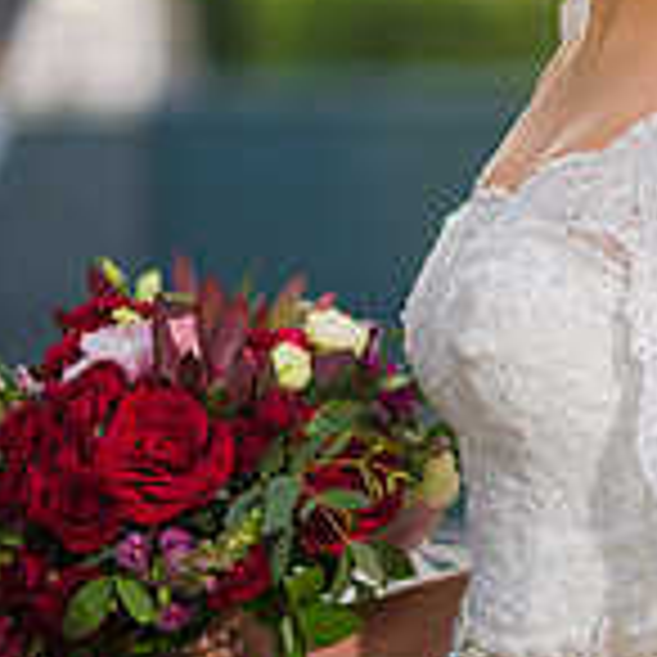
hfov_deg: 6.0
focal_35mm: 288
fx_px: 6184
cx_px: 936
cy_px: 155
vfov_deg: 6.1
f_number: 1.8
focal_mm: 85
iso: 320
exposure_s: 1/2000
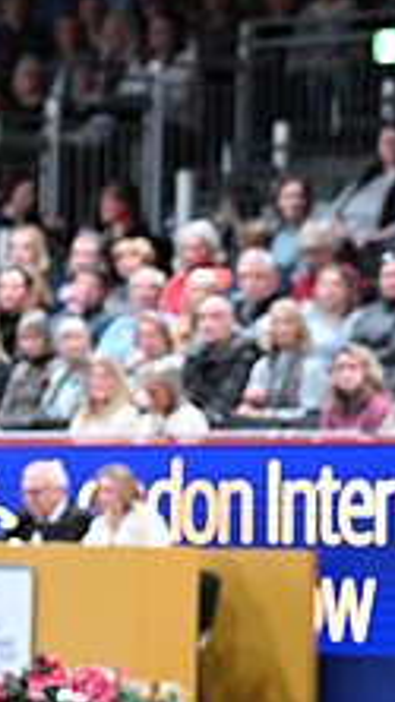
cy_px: 368
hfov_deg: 2.3
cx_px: -471
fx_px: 9954
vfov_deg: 4.0
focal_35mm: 535
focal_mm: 195
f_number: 4
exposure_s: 1/800
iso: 6400
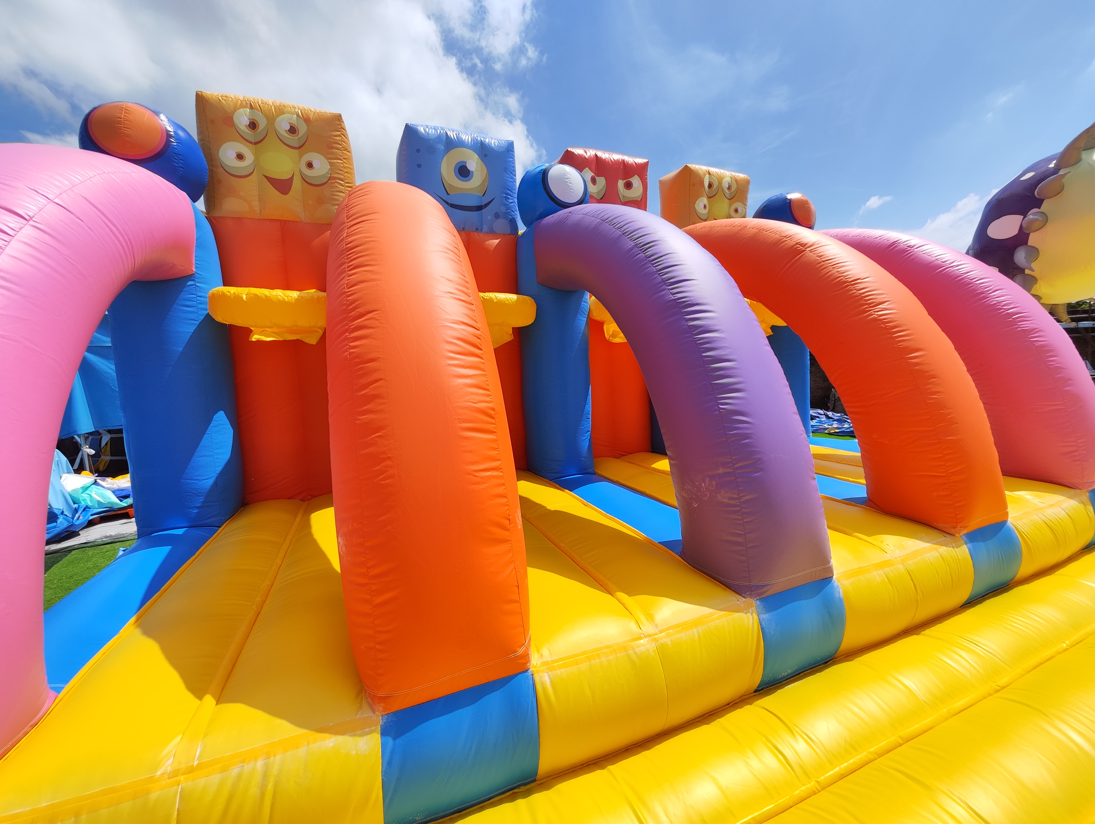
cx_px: 548
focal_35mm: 14
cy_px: 412
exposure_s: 1/823
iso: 50
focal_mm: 2.16
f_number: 2.2
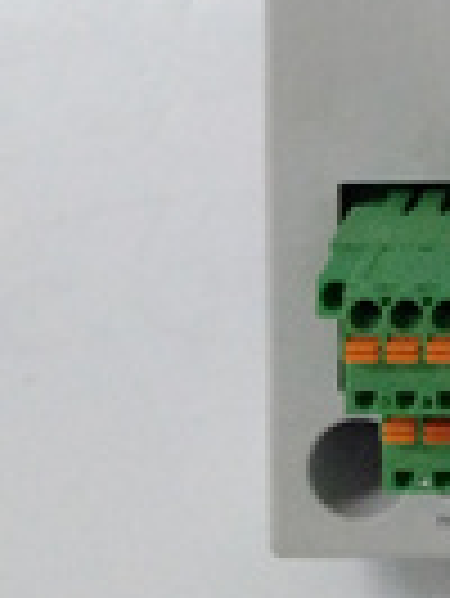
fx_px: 2336
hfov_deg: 10.1
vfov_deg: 12.7
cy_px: -620
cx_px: 909
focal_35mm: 135
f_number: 2
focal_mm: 3.79
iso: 351
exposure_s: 1/33
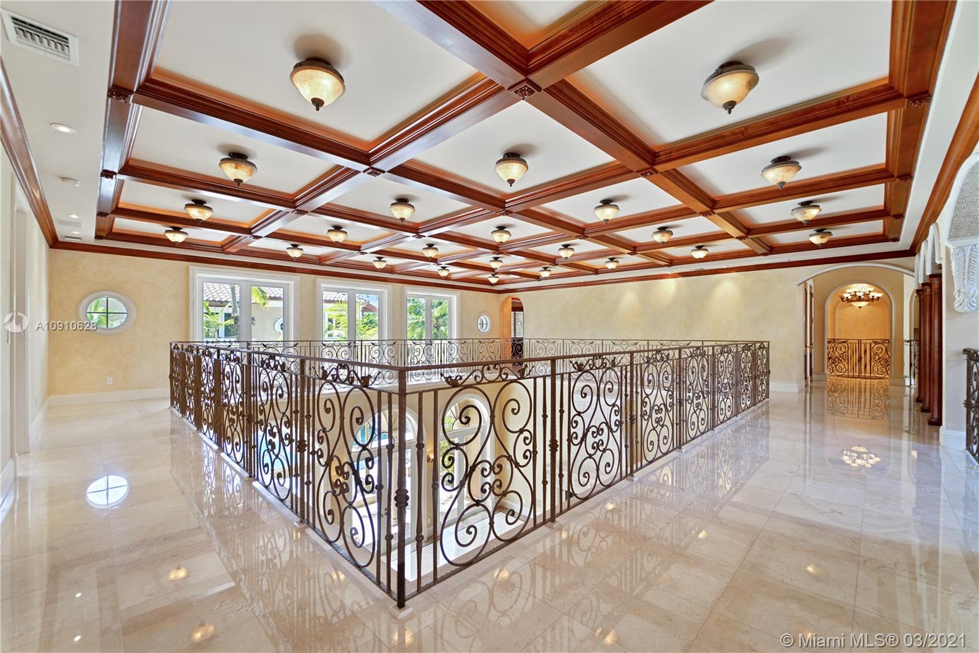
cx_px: 490
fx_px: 381
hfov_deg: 104.3
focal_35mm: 14
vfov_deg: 81.2
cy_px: 326
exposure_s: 1/25
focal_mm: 14
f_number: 3.5
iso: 125
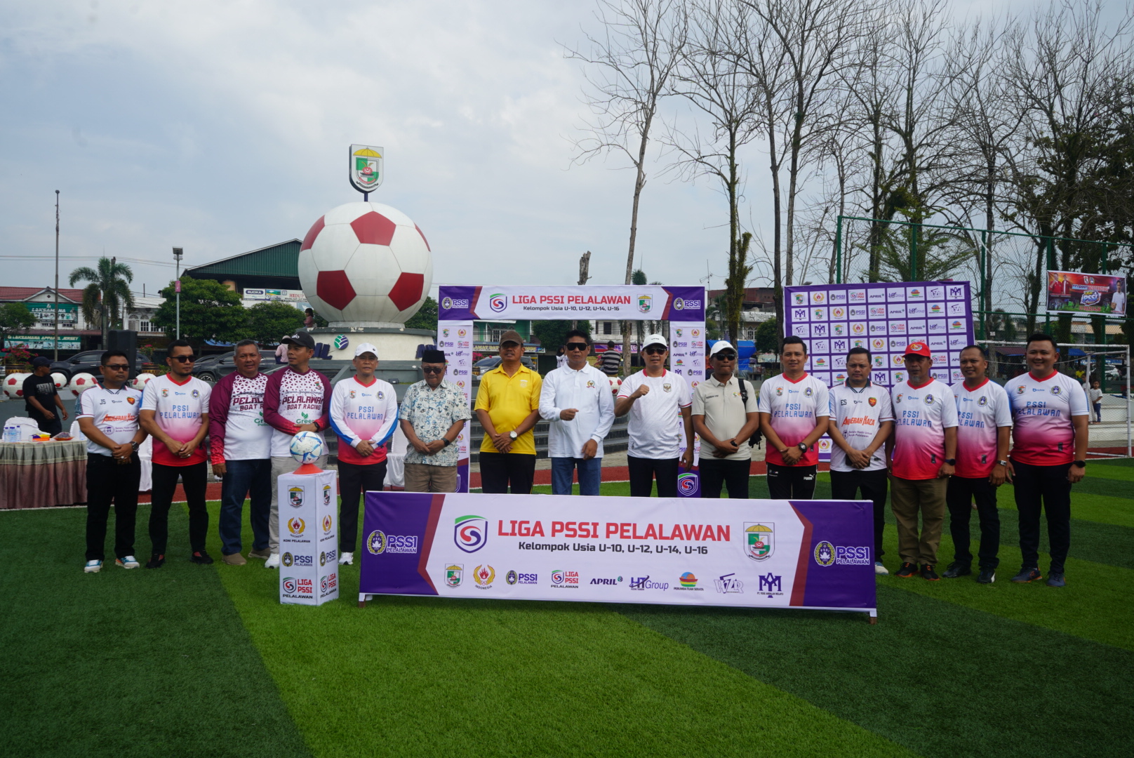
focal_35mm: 30
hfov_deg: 61.9
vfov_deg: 43.7
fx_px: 946
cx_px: 567
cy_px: 379
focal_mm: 30
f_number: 10
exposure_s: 1/160
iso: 100
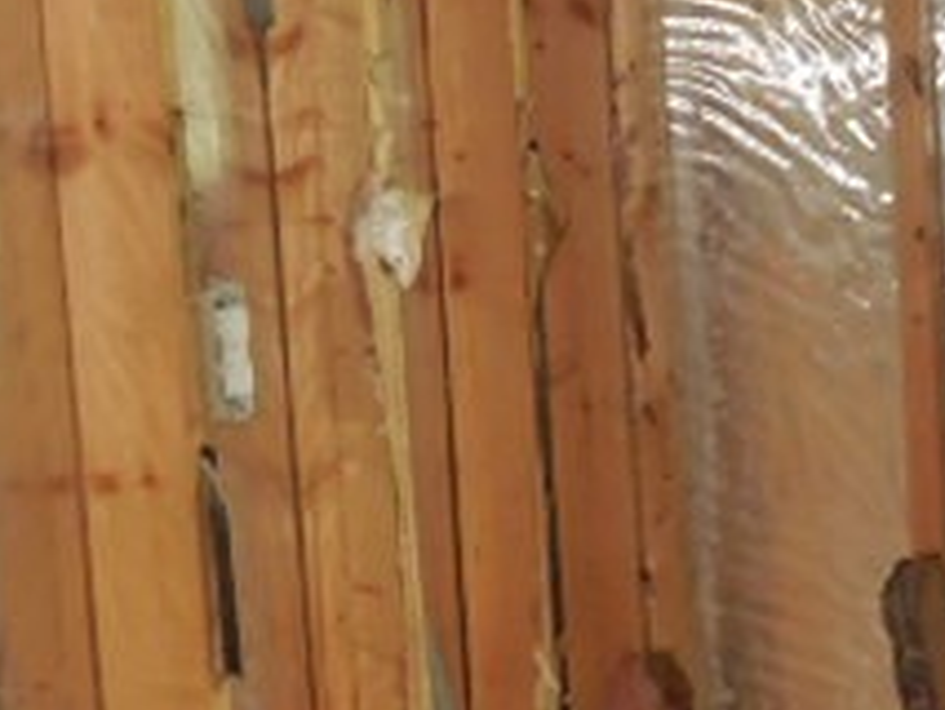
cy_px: 510
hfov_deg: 15.9
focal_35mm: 120
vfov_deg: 12.3
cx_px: 1083
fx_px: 3278
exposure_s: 1/30
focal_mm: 7.1
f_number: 3.6
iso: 500
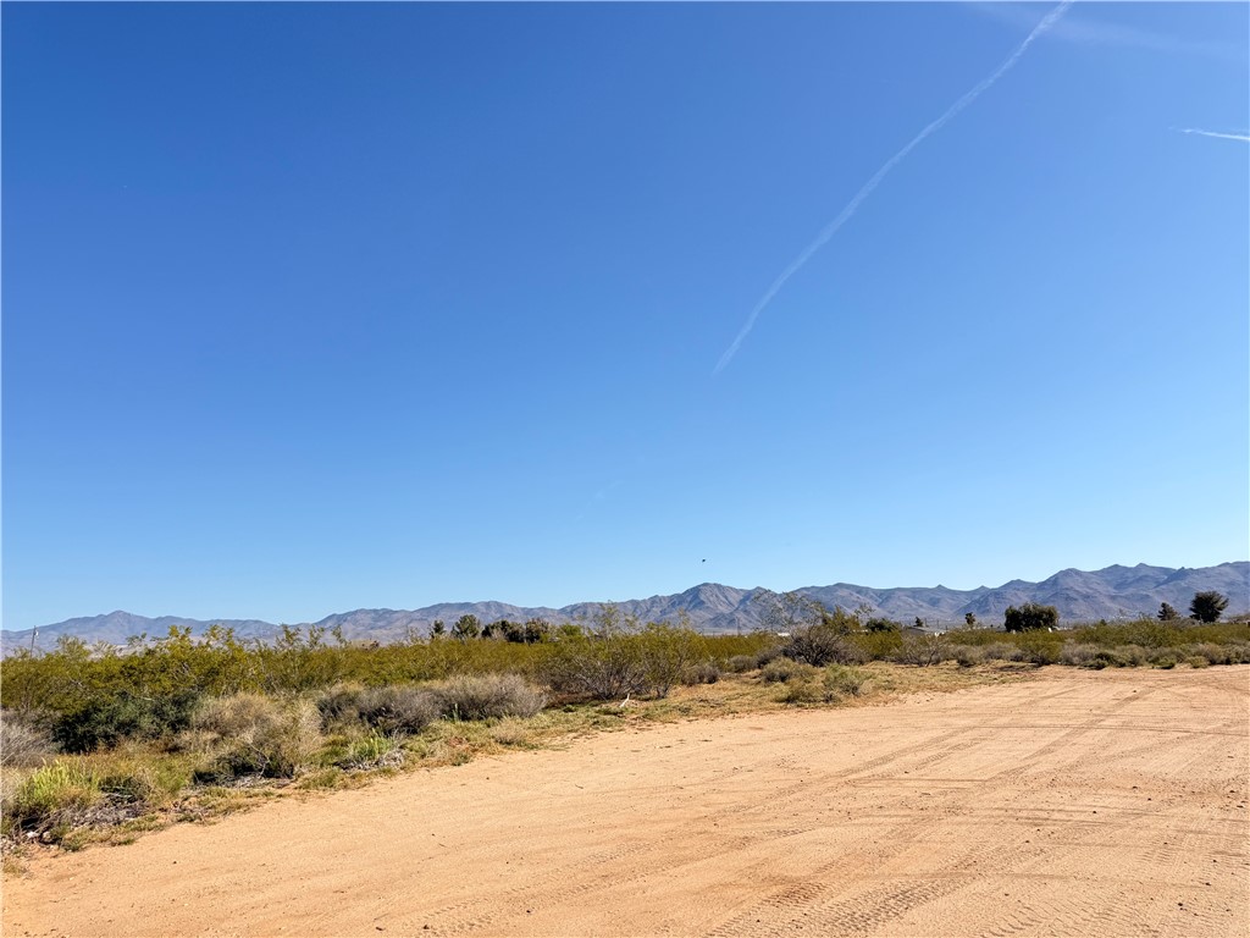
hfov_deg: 71.6
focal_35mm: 24
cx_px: 625
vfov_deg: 56.8
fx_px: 867
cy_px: 469
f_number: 1.78
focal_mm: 6.76
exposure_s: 1/3584
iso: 80
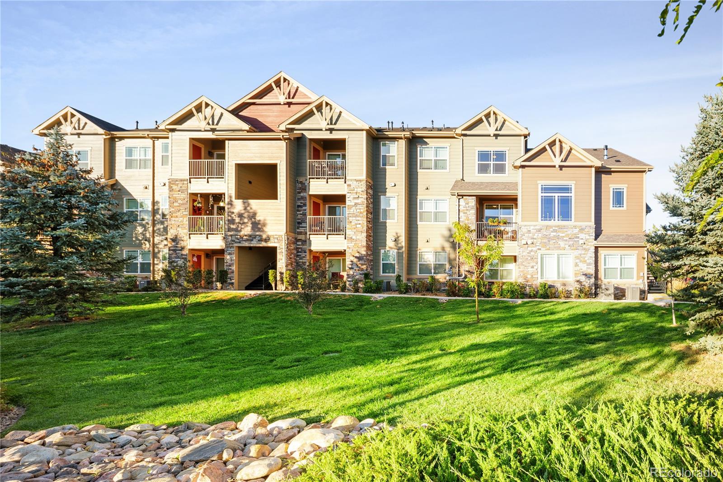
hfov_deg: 93.3
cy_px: 241
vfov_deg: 70.4
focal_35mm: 17
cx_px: 362
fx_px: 341
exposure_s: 1/125
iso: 400
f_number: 8
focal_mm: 17
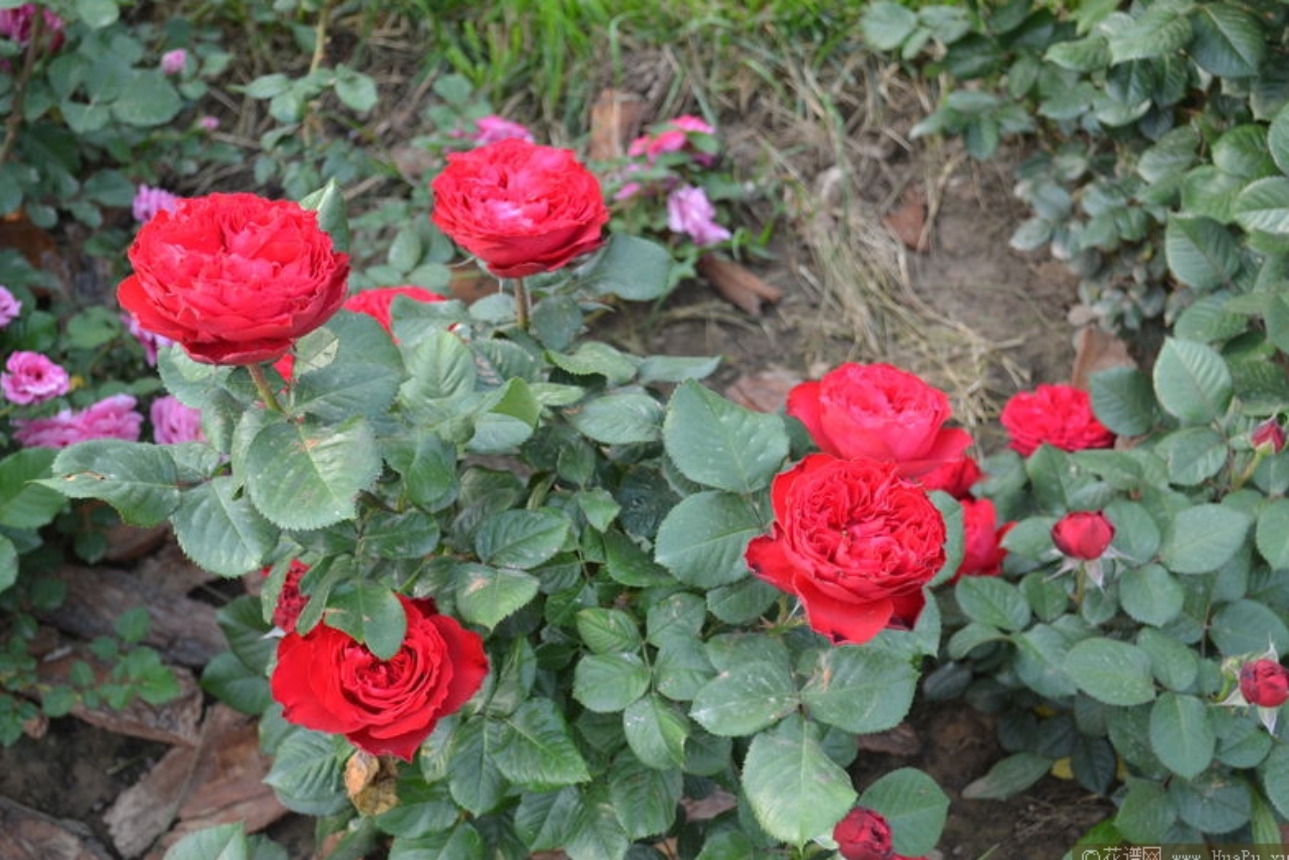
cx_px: 654
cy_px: 432
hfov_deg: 36.2
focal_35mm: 55
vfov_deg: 24.6
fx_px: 1970
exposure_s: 1/125
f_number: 5.6
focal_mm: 36
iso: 250
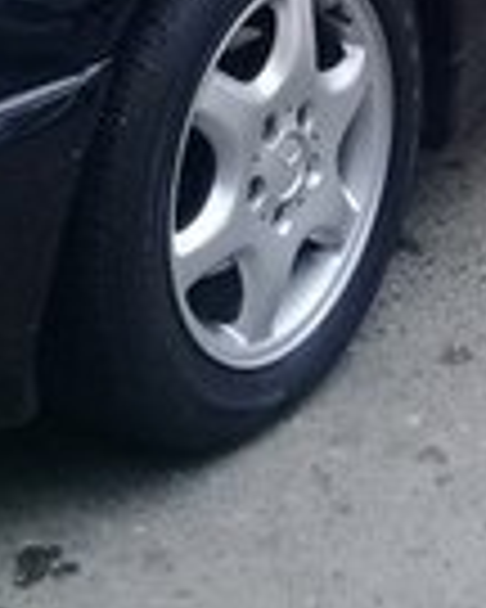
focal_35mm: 111
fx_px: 1996
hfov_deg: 13.8
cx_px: 428
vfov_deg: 14.9
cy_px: -504
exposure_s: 1/280
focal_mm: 3.3
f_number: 2.2
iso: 50
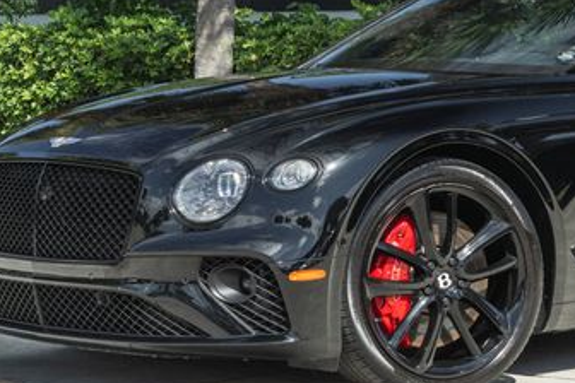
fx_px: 2539
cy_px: 46
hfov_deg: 12.7
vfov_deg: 8.6
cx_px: 595
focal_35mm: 159
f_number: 7.1
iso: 640
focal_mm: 56
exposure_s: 1/1000
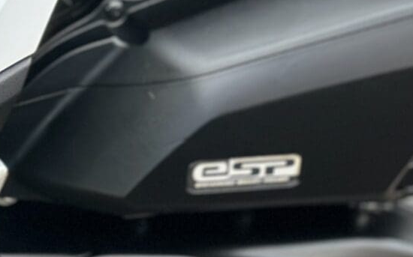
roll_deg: -4.9
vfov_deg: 5.5
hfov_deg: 8.8
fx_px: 2666
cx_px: 64
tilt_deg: -18.4
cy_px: -112
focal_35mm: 237
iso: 80
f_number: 1.78
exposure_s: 1/762
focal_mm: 6.86
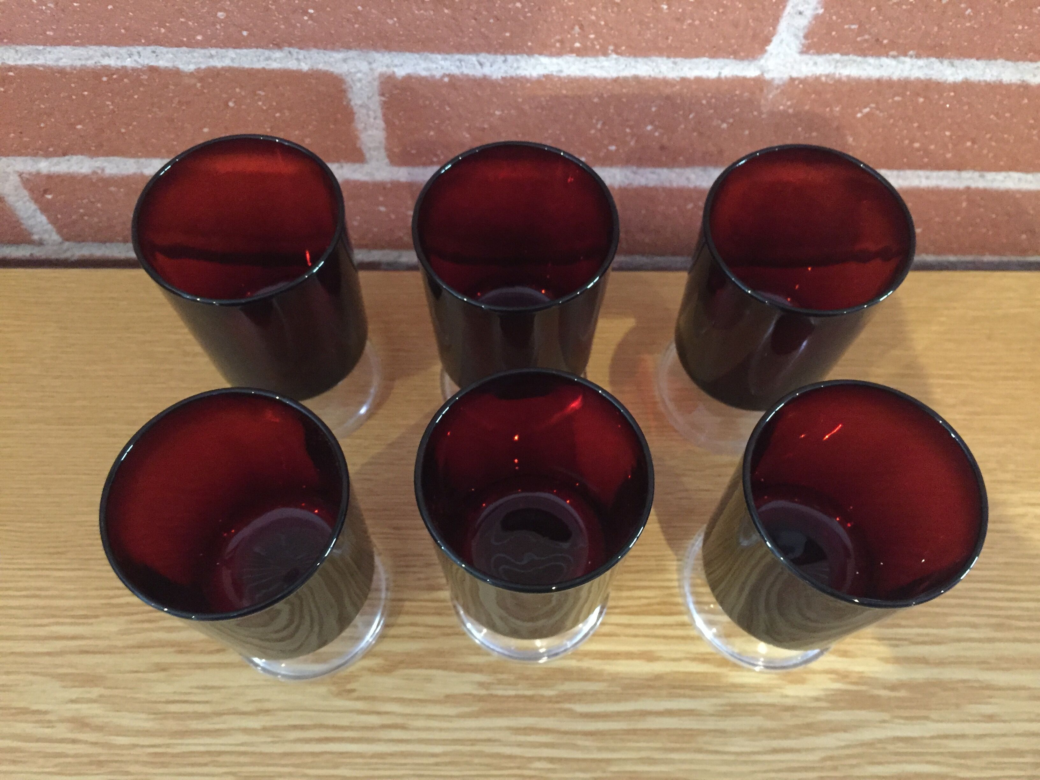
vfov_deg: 48.2
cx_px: 520
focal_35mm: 29
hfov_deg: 61.7
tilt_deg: -62.5
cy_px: 390
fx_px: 871
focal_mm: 4.15
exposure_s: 1/17
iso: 640
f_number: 2.2
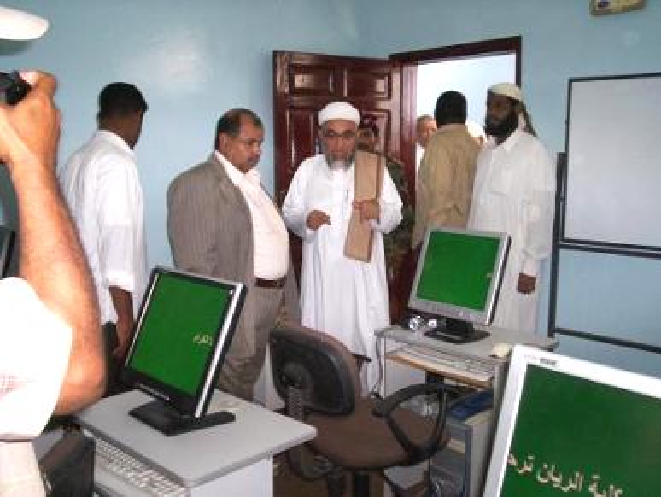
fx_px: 688
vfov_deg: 39.7
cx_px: 330
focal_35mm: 36
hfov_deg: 51.3
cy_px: 248
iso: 140
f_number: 4.5
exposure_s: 1/64
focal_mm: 5.9
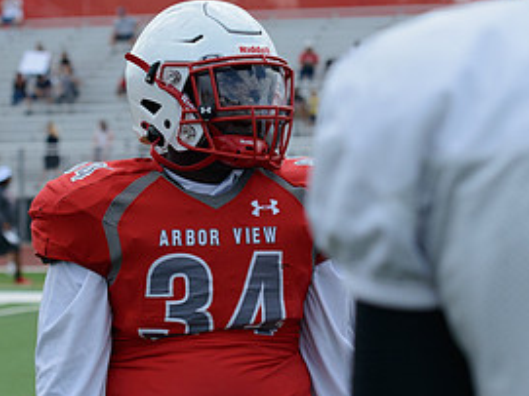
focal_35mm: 144
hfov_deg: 13.7
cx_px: 219
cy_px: 163
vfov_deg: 10.3
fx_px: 2200
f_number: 5
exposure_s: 1/8000
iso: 1600
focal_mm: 70
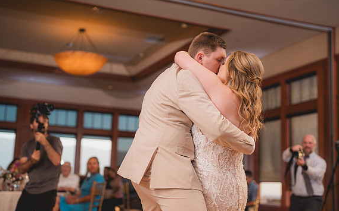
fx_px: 480
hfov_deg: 38.9
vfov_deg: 24.8
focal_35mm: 52
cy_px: 114
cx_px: 171
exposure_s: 1/250
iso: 125
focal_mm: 50
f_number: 1.8
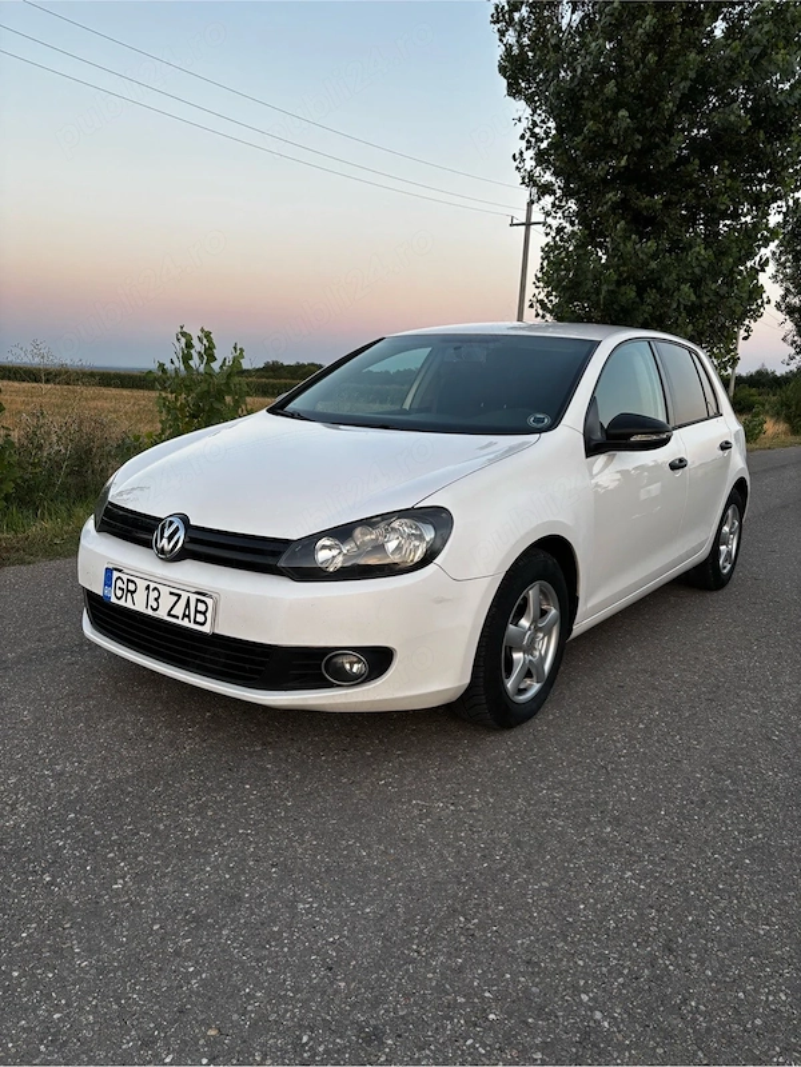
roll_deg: -3.5
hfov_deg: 53.1
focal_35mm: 26
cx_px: 400
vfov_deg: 67.3
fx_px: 802
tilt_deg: -10.7
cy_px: 534
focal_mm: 5.96
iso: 40
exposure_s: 1/121
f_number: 1.6
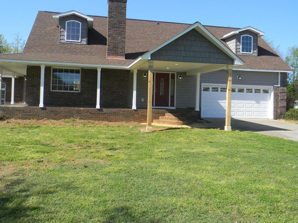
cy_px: 95
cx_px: 147
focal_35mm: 33
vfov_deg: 42.8
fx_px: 284
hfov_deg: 55.3
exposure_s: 1/579
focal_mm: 5
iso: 80
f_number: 3.5
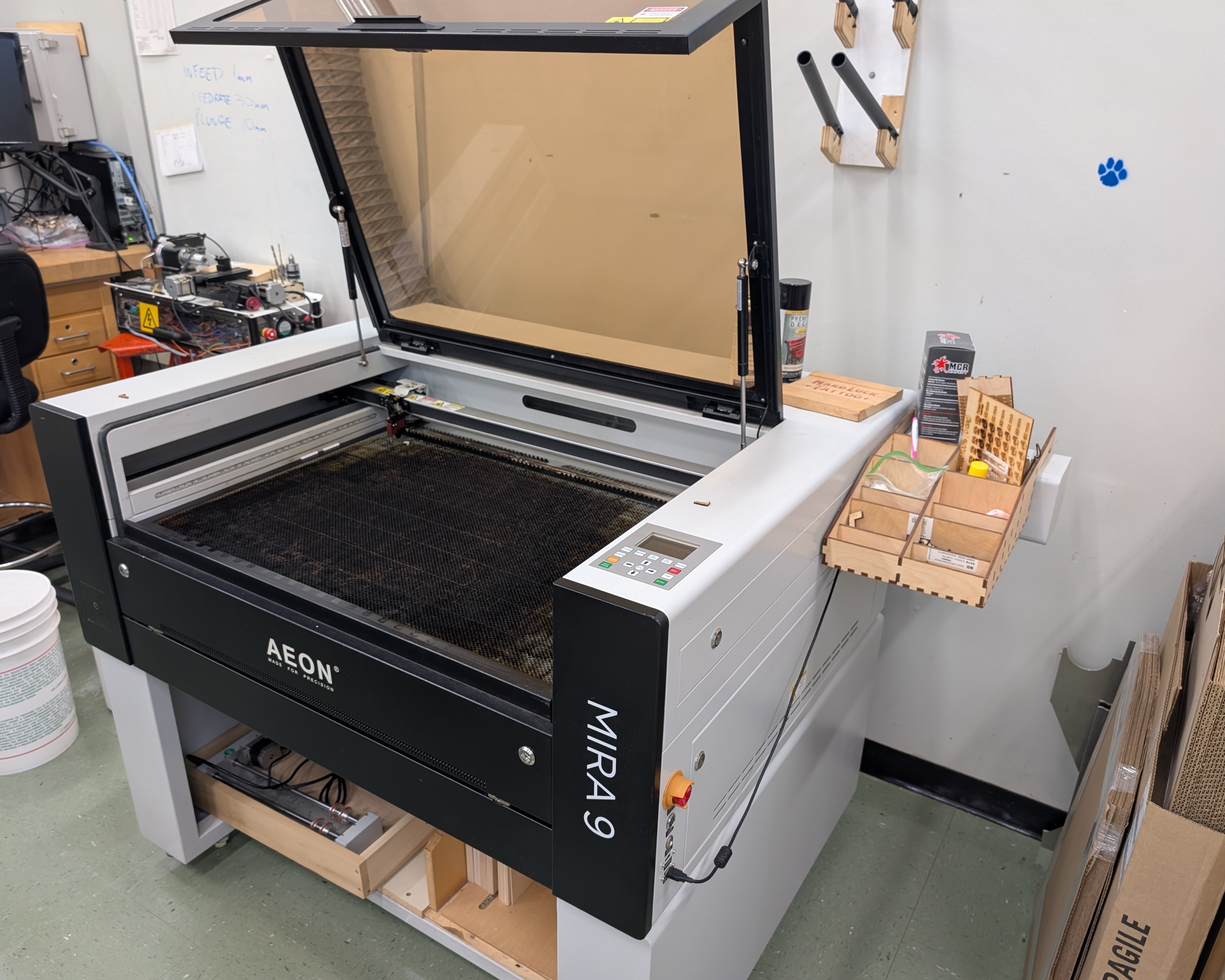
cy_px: 490
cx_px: 596
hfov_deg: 68.1
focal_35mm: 25
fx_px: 906
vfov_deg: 56.8
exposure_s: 1/23.8
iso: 67
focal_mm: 6.9
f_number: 1.68
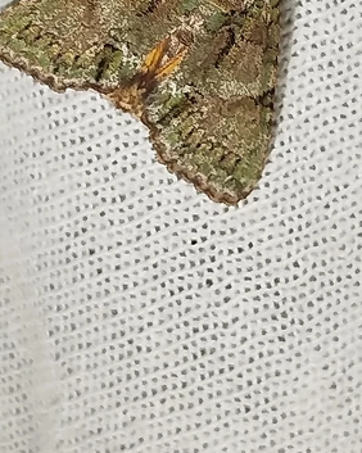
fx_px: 1877
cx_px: 167
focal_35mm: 140
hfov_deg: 11.0
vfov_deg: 13.7
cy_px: 92
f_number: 1.7
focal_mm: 5.31
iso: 125
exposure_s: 1/33
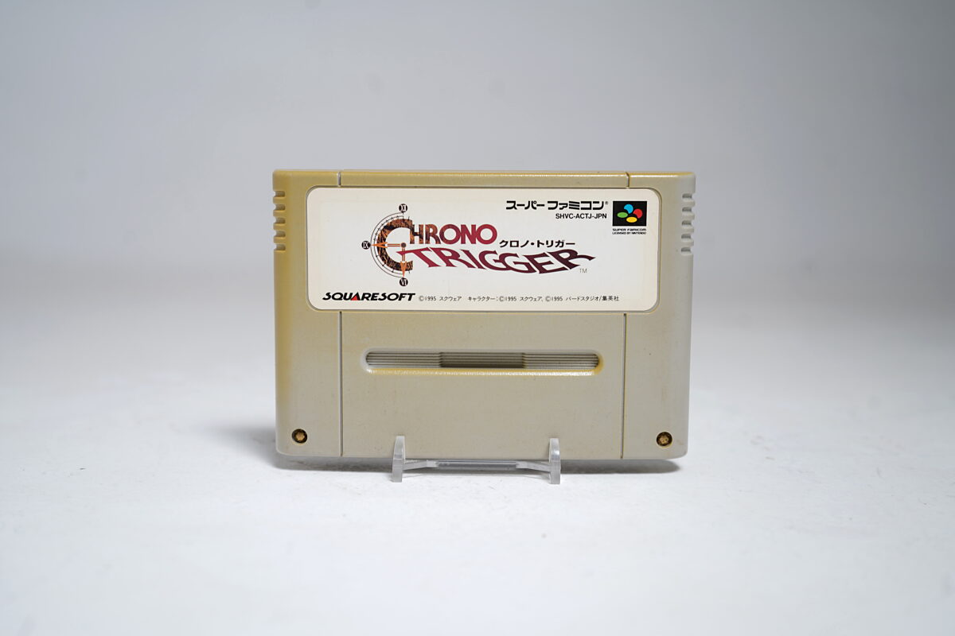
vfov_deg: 32.6
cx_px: 478
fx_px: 1088
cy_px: 318
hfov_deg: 47.4
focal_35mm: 41
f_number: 5
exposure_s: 1/5
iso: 64
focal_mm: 41
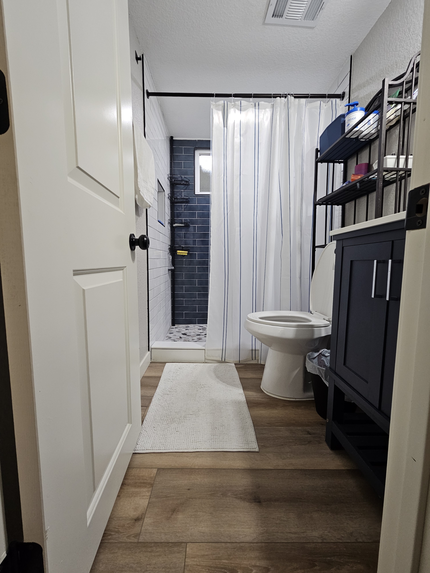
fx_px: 215
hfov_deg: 89.9
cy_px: 286
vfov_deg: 106.2
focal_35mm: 13
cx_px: 215
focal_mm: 2.2
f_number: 2.2
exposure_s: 1/60
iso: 160
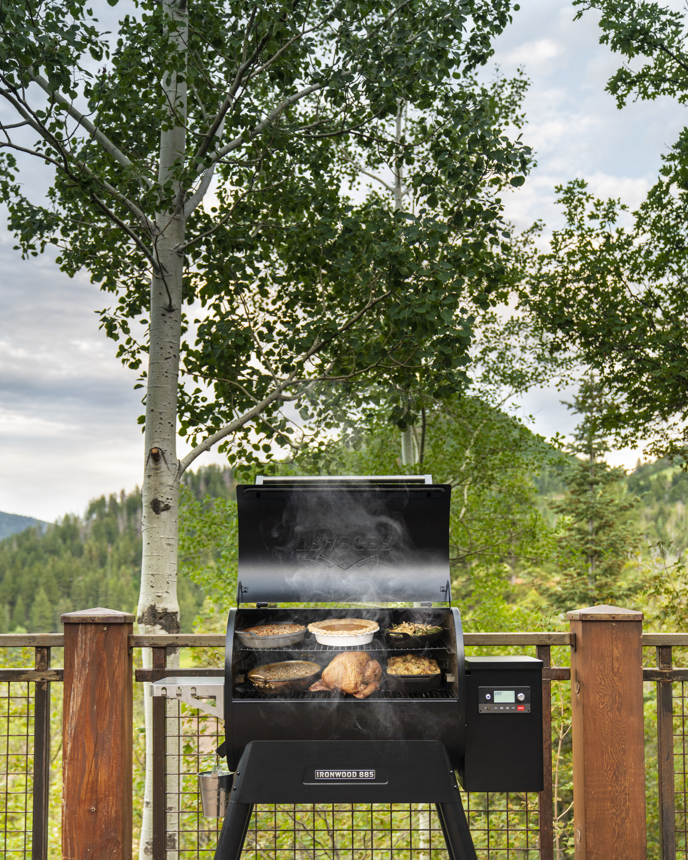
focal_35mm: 44
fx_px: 1120
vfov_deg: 41.8
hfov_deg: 34.2
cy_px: 516
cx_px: 344
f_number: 2.8
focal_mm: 39
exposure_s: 1/80
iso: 640
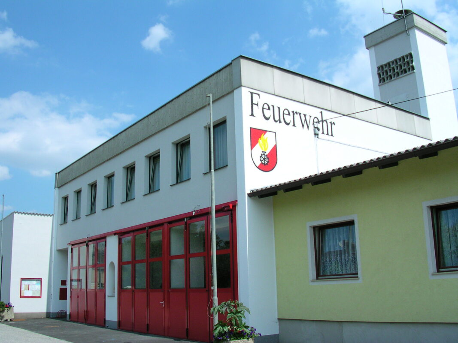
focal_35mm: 37
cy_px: 172
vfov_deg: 38.7
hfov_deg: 50.1
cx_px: 229
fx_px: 489
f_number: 4.5
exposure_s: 1/484
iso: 100
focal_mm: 5.6
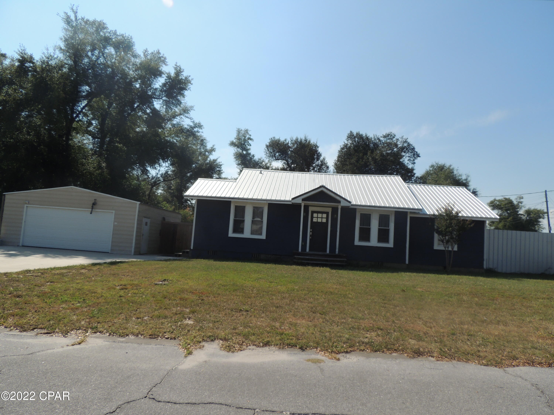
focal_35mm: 24
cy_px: 208
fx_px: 384
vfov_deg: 56.8
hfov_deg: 71.6
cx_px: 277
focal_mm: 4.3
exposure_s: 1/1600
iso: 100
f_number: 3.3
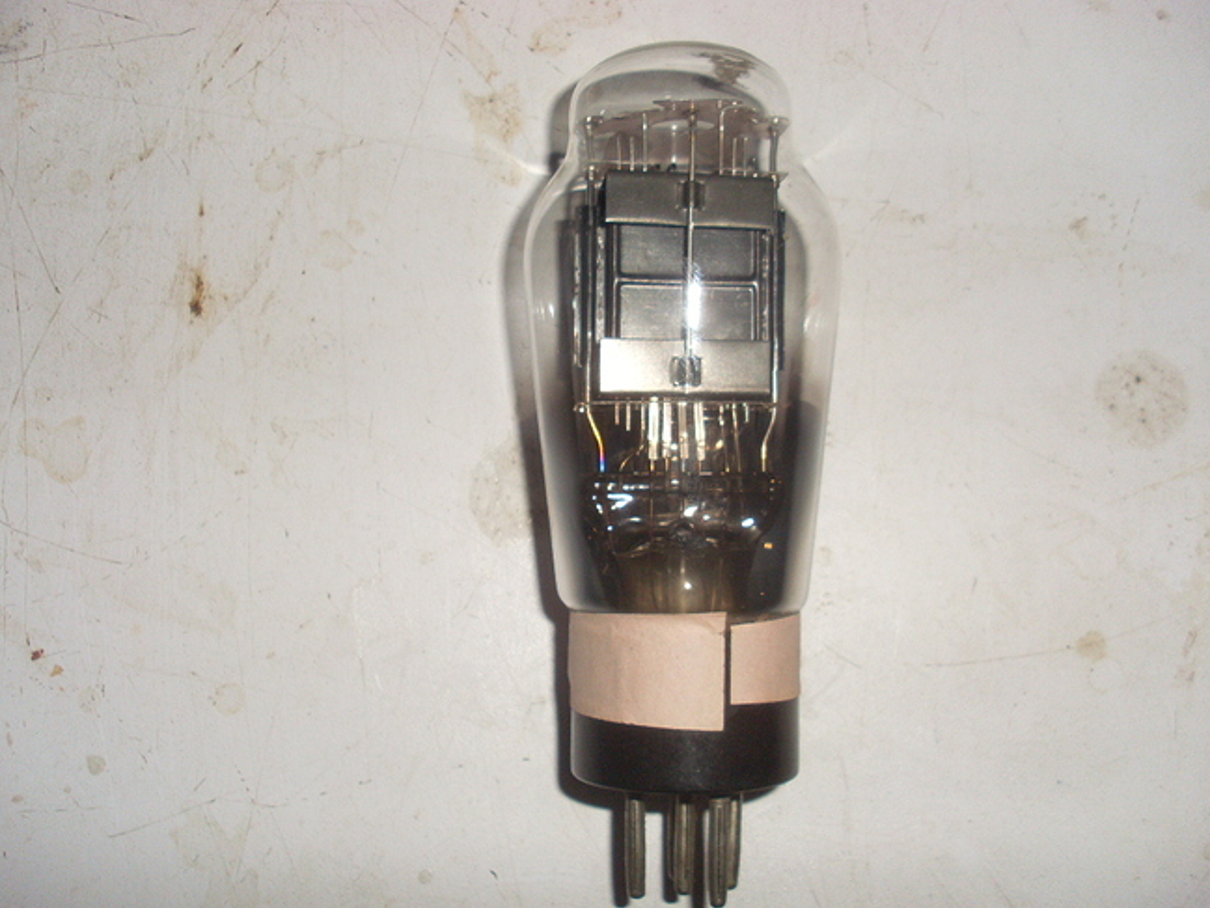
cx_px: 598
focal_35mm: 39
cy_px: 447
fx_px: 1363
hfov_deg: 47.9
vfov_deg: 36.8
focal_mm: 6.3
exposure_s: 1/45
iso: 100
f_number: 7.7
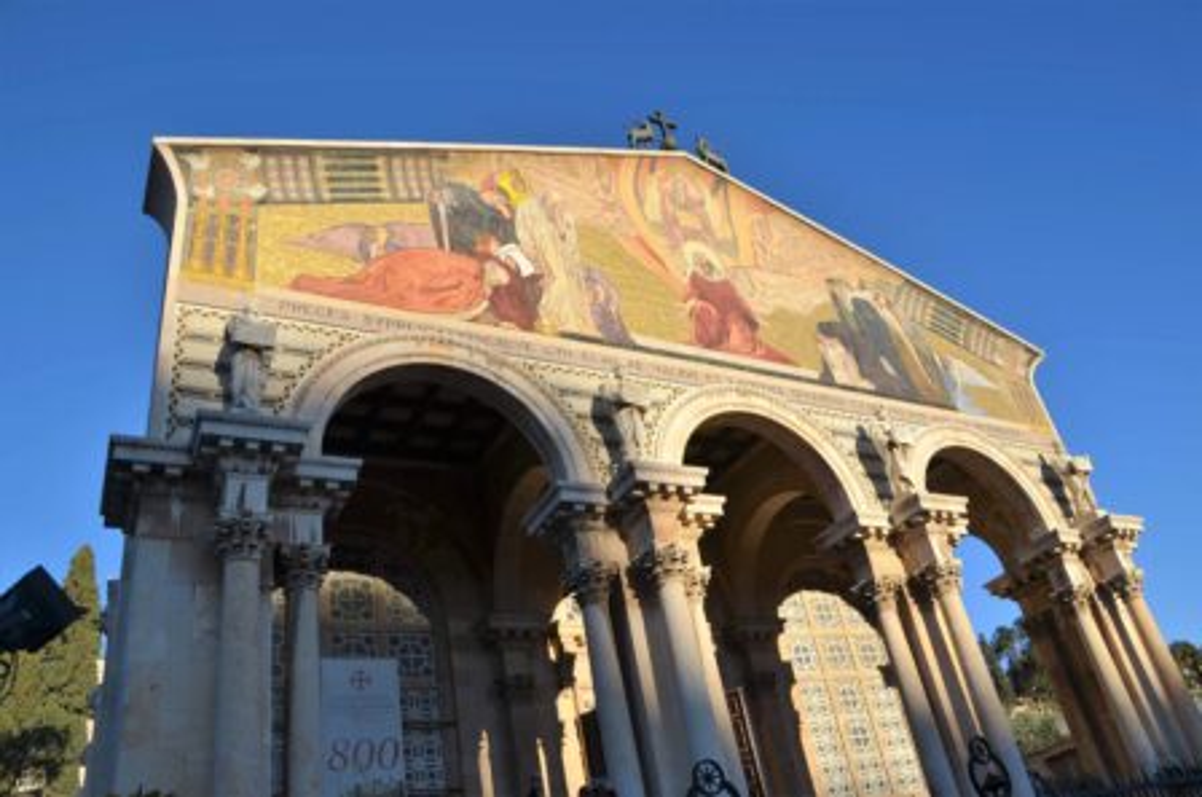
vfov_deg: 47.8
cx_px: 601
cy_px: 398
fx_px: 900
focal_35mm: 27
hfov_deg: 67.5
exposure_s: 1/250
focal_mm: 18
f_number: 8
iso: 100
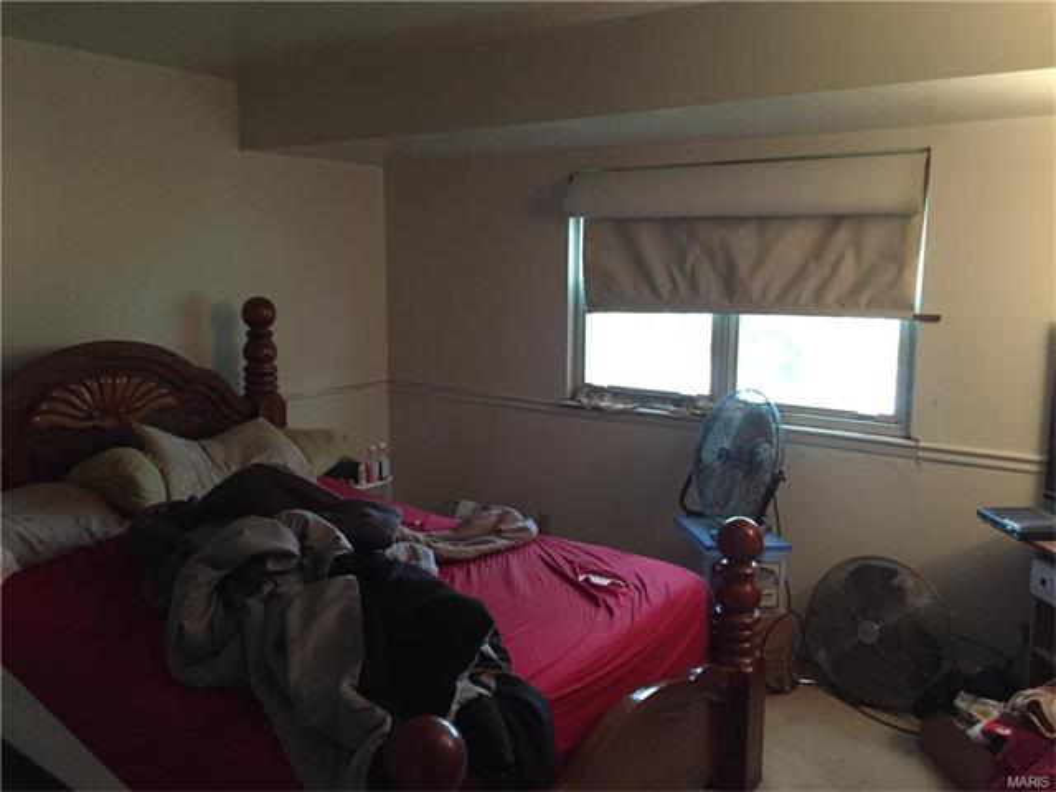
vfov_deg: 48.2
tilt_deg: -9.6
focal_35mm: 29
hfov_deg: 61.7
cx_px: 528
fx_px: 885
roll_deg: -1.6
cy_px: 396
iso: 400
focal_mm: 4.15
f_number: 2.2
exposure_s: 1/15
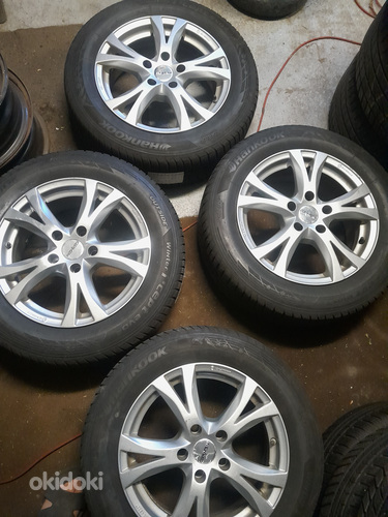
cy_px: 258
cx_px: 194
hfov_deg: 53.1
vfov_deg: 67.3
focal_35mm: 26
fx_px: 389
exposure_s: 1/25
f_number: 1.8
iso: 640
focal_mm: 4
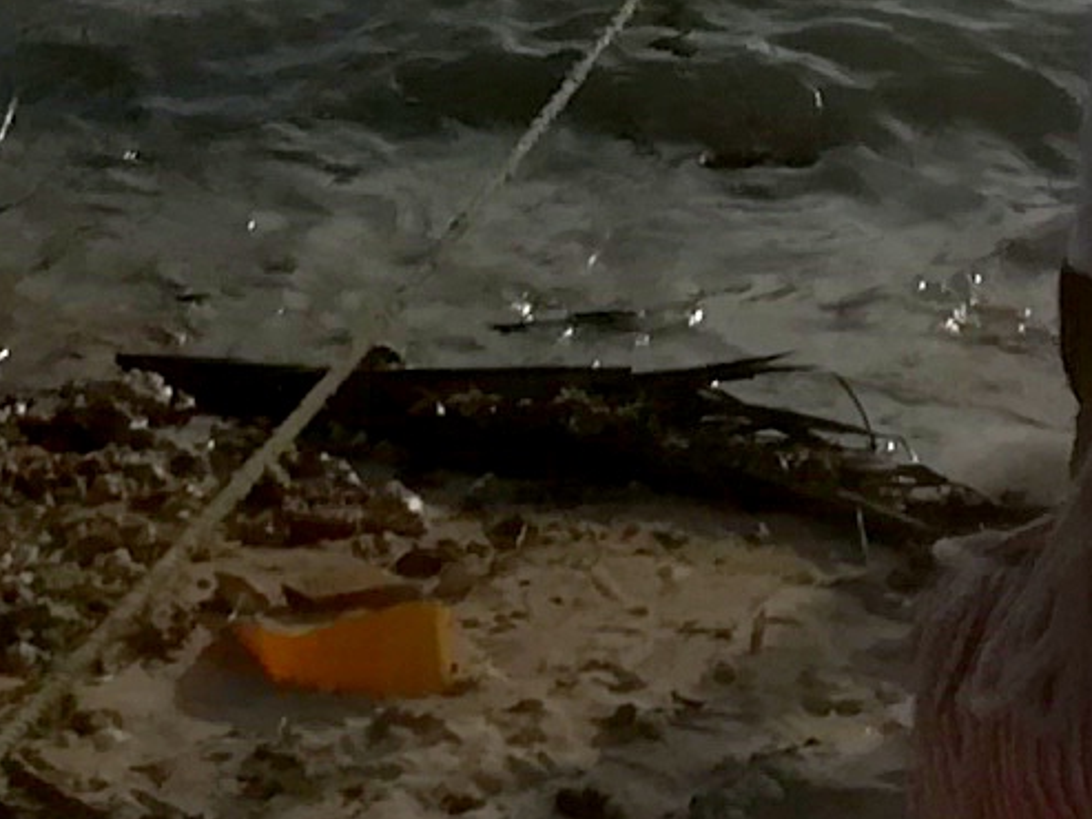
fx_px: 5427
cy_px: -1727
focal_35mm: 172
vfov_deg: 7.5
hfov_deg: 11.5
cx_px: 264
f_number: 2.2
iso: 50
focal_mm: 3.83
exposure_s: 1/2146
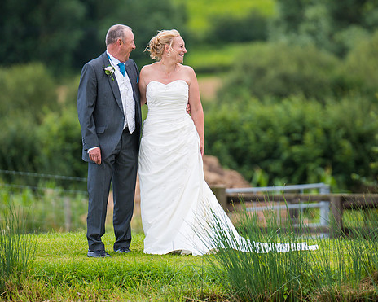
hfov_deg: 5.7
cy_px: 138
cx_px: 179
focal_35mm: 342
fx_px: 3825
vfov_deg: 4.5
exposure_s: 1/1000
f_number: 4
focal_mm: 250
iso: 400
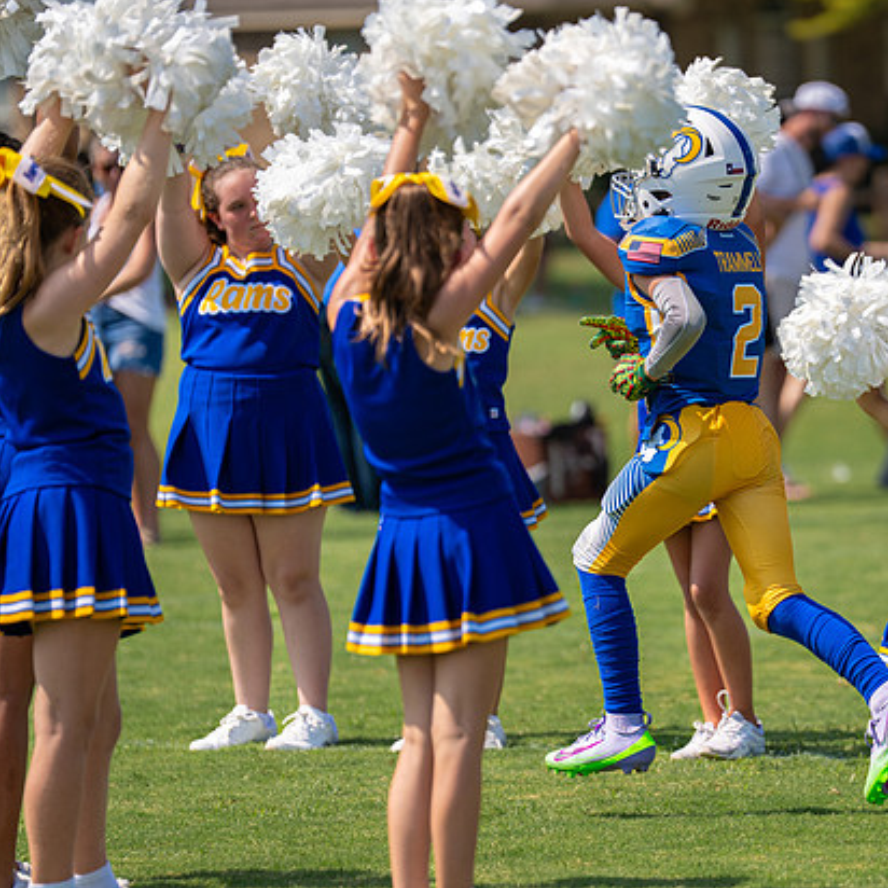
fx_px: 9200
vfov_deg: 5.5
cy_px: 444
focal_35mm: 317
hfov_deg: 5.5
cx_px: 686
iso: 125
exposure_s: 1/2500
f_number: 2.8
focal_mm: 194
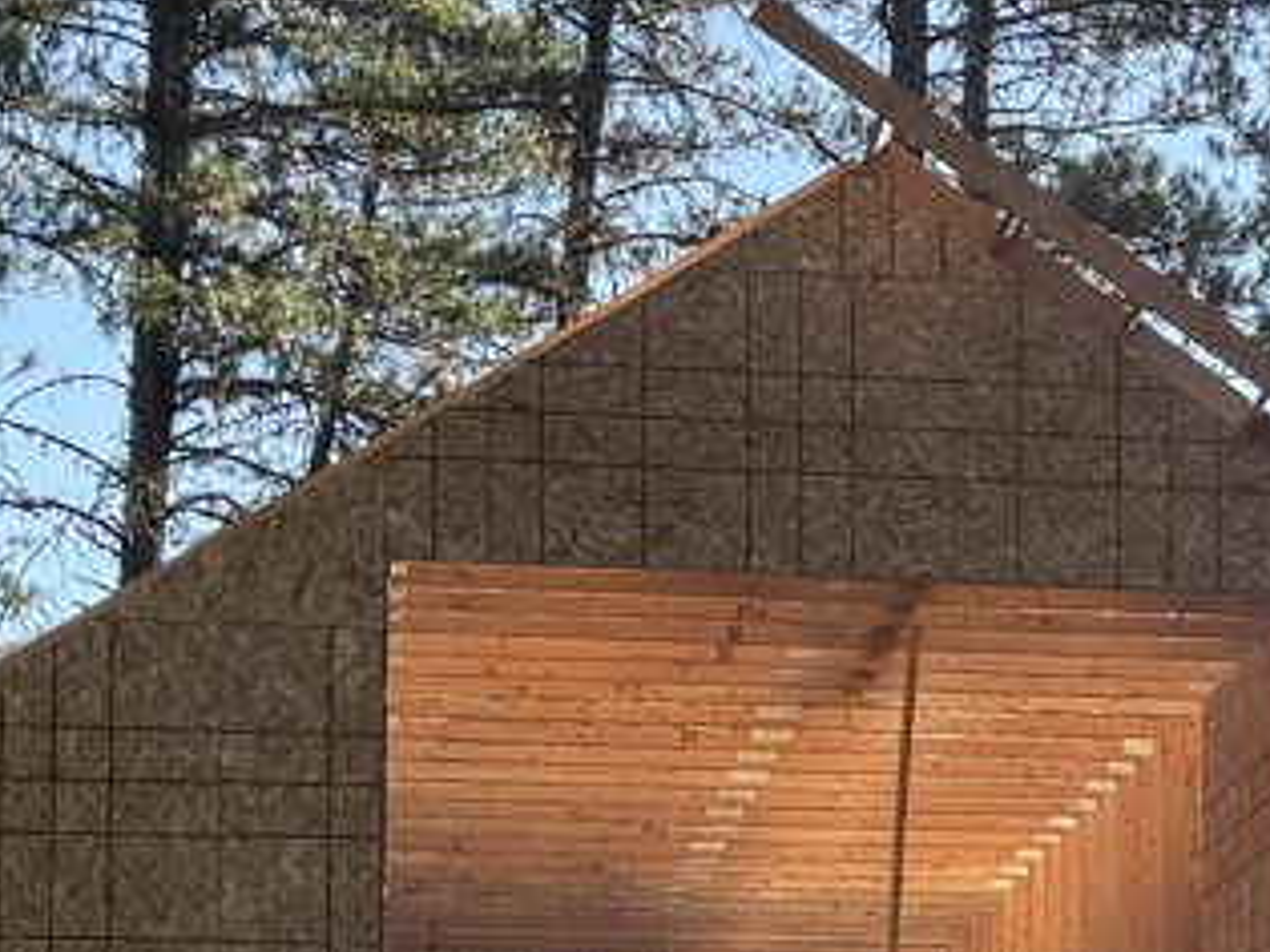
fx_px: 4474
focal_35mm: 122
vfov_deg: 11.9
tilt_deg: +5.4
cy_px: 1077
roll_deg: +0.2
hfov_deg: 15.9
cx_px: 1189
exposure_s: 1/966
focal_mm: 6.76
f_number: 1.78
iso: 80
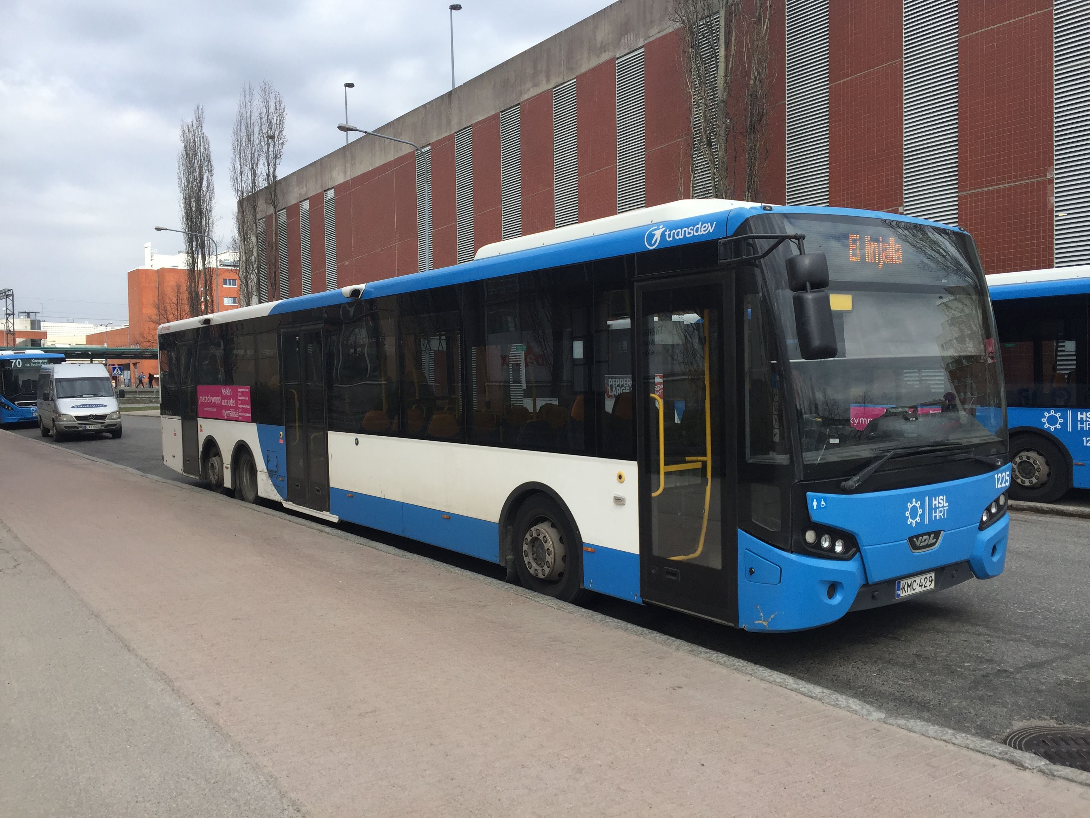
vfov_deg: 48.2
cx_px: 545
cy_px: 409
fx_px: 913
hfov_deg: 61.7
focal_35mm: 29
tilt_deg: -2.5
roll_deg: +0.4
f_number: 2.2
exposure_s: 1/1319
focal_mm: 4.15
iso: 32
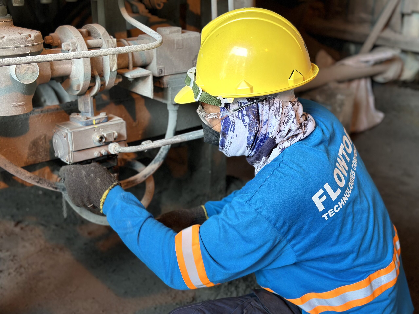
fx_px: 581
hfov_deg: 39.7
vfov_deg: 30.3
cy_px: 157
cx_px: 210
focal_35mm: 48
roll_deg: -1.0
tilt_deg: -20.3
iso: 100
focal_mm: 6.86
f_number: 1.78
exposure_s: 1/60
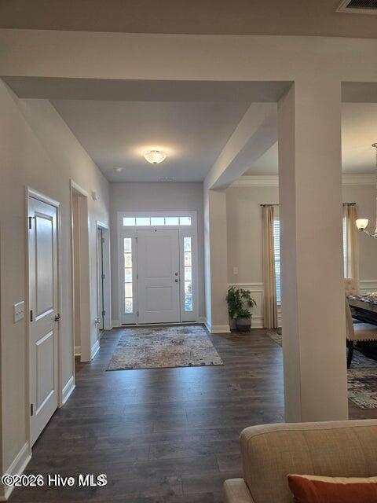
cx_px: 188
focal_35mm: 23
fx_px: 334
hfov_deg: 58.9
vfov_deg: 73.9
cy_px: 252
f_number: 1.8
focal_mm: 5.4
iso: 125
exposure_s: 1/120
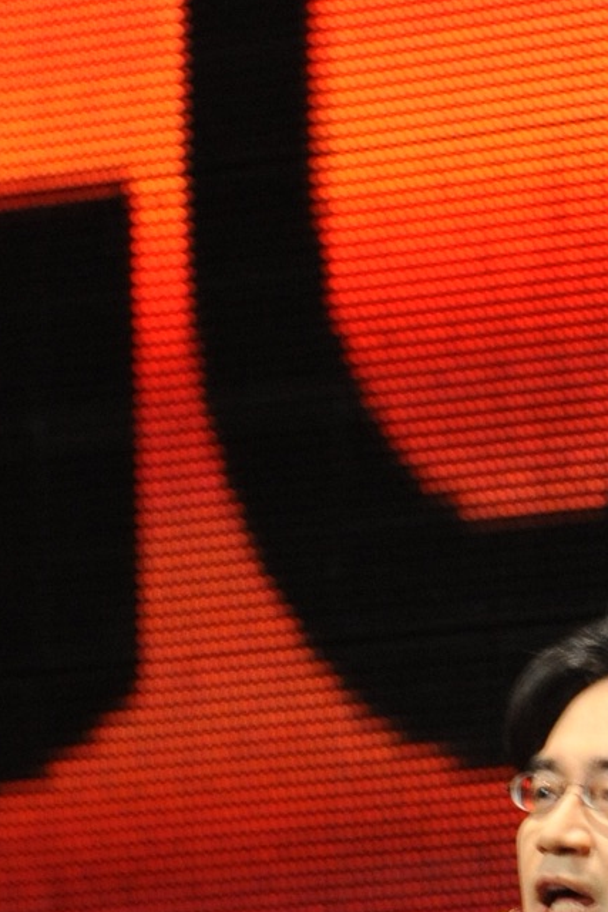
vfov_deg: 2.9
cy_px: 1029
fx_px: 18020
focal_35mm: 711
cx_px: 563
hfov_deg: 1.9
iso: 3200
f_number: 5.6
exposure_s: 1/100
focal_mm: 190
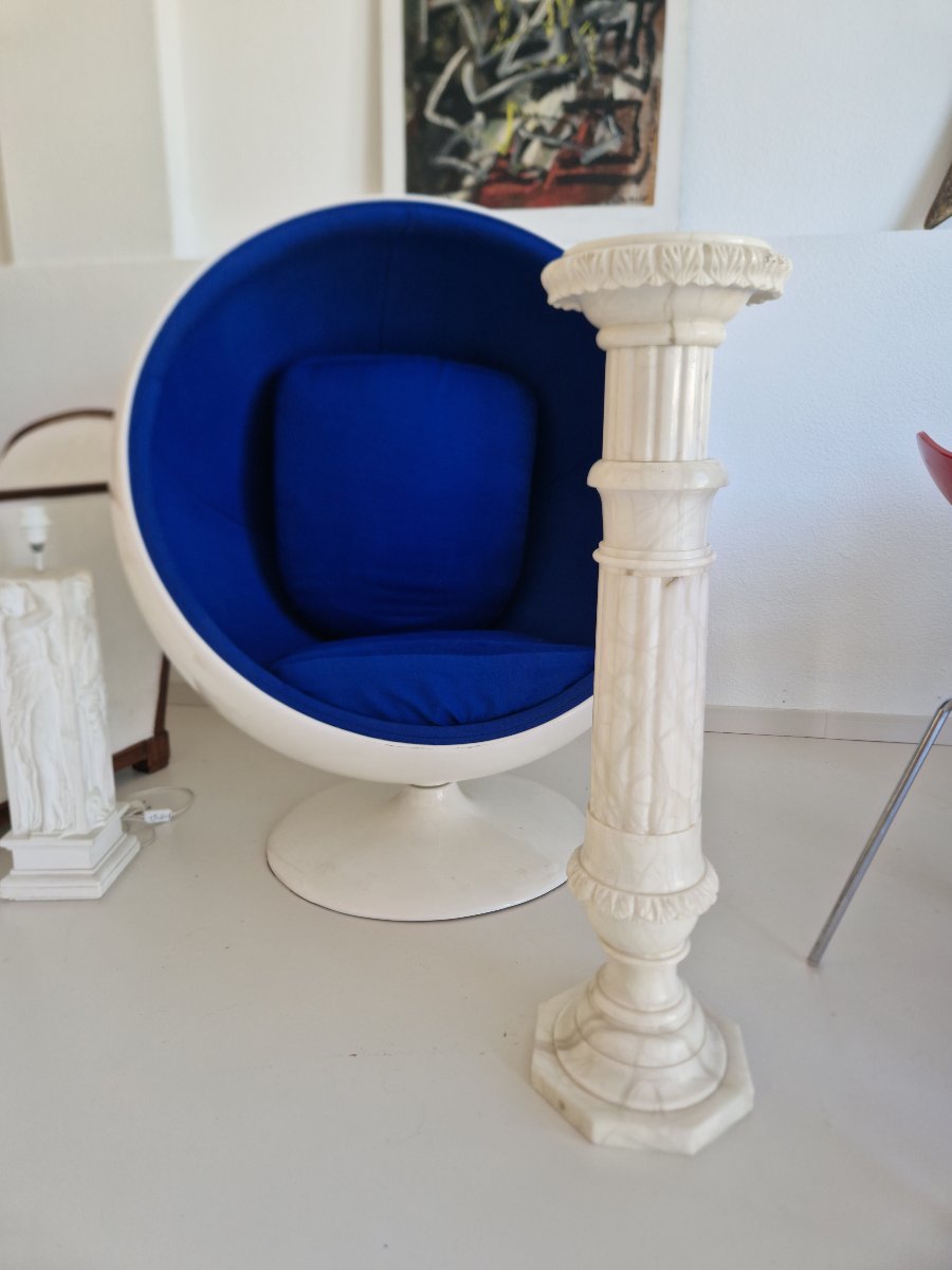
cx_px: 476
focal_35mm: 23
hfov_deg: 58.9
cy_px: 635
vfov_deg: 73.9
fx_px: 843
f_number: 1.8
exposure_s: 1/50
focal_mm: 5.4
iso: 50
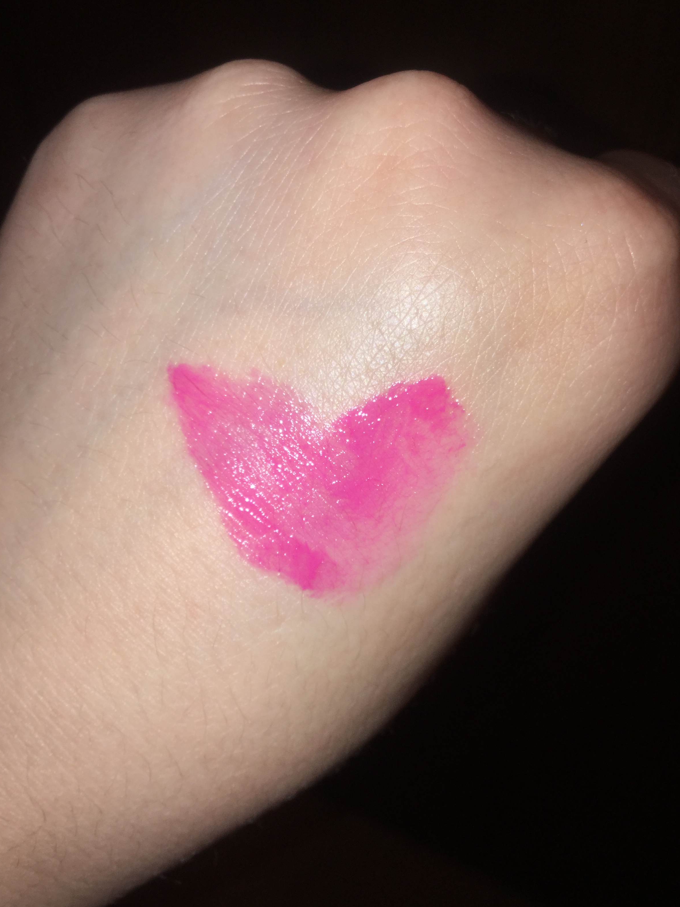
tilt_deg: -44.8
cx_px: 334
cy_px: 449
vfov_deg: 56.8
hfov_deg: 44.2
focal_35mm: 32
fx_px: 838
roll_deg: +1.4
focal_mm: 3.3
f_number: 2.4
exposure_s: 1/285
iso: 25
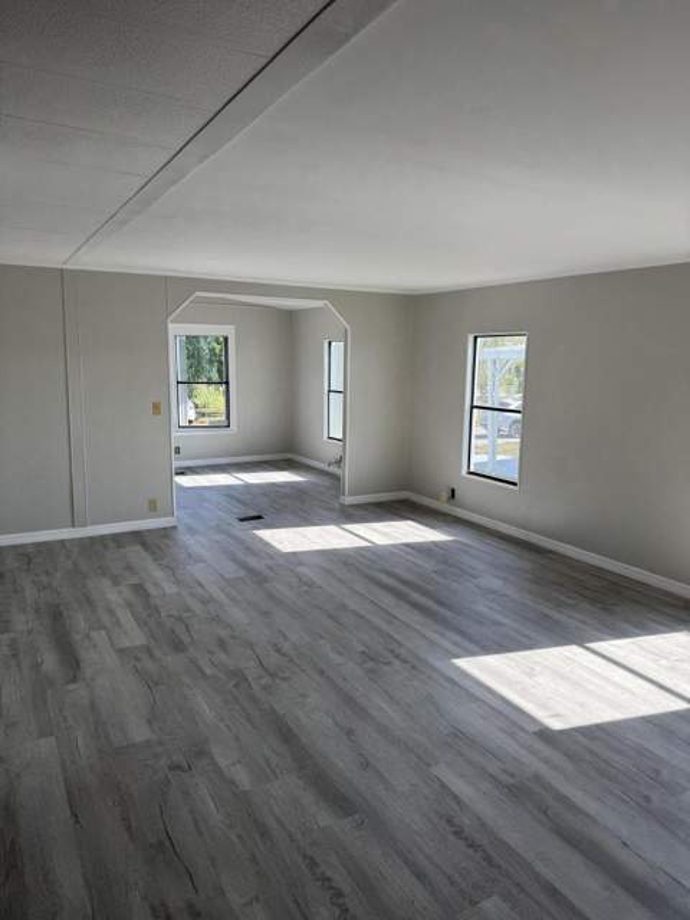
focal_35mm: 24
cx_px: 345
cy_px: 460
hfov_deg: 56.8
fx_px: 638
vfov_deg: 71.6
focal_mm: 6.76
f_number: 1.78
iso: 80
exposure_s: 1/832
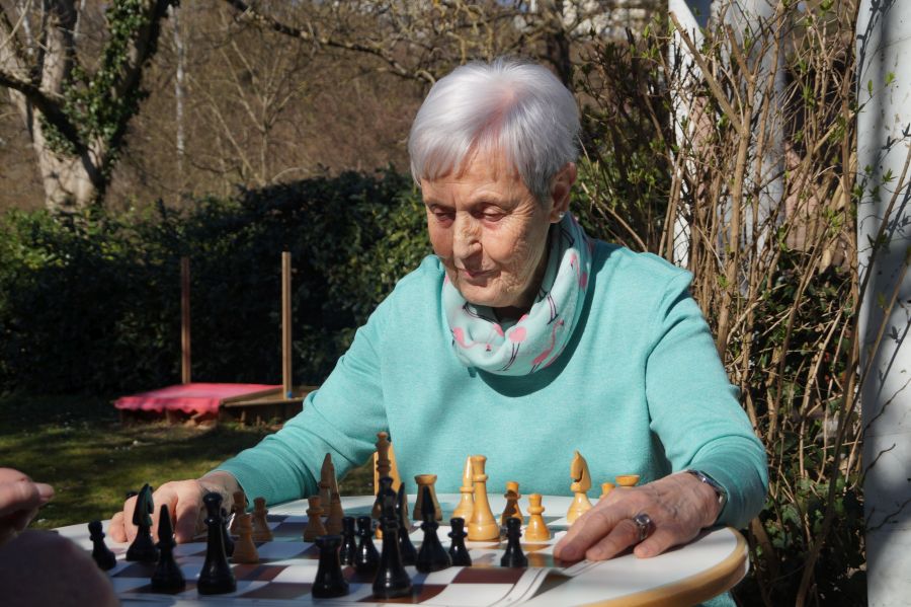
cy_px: 304
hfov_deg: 37.9
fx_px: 1328
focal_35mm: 52
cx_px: 456
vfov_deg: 25.7
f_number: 6.3
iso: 100
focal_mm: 35
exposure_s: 1/400
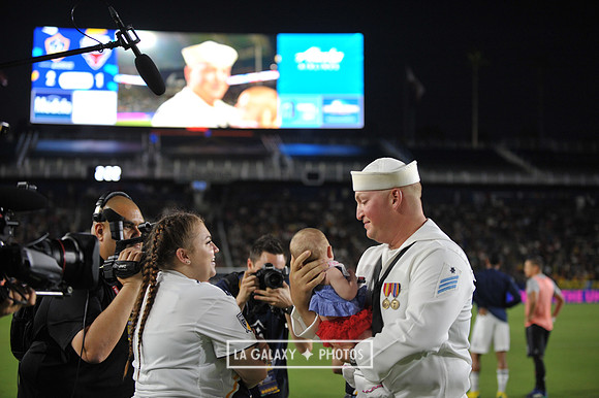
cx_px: 300
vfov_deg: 19.4
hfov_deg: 28.9
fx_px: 1164
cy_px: 199
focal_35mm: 70
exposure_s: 1/1000
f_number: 2.8
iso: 1250
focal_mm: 70
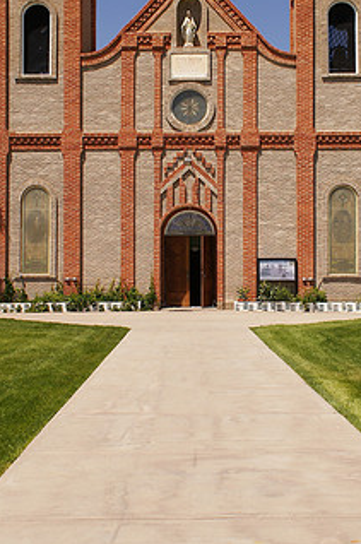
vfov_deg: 38.5
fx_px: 770
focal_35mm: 51
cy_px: 183
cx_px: 196
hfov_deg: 26.4
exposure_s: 1/1000
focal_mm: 24
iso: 100
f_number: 5.6
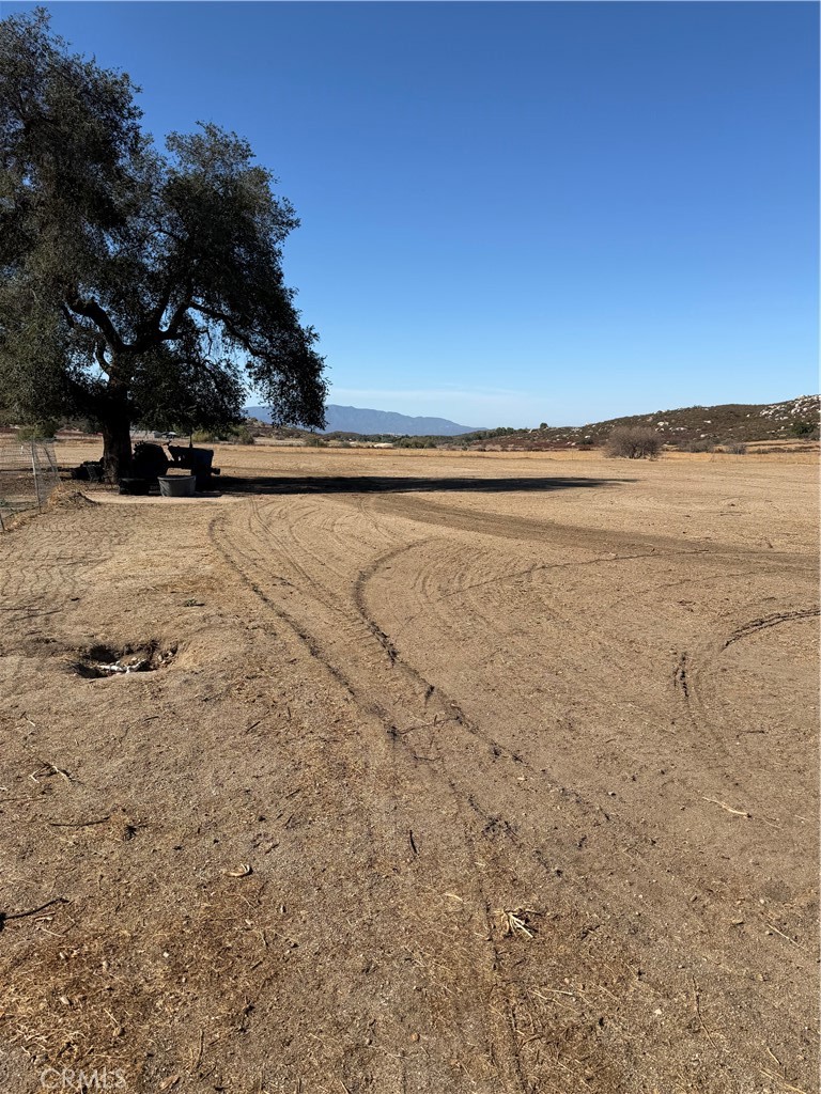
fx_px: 759
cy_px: 547
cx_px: 410
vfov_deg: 71.6
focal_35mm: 24
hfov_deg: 56.8
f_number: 1.78
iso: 80
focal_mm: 6.76
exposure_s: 1/5319
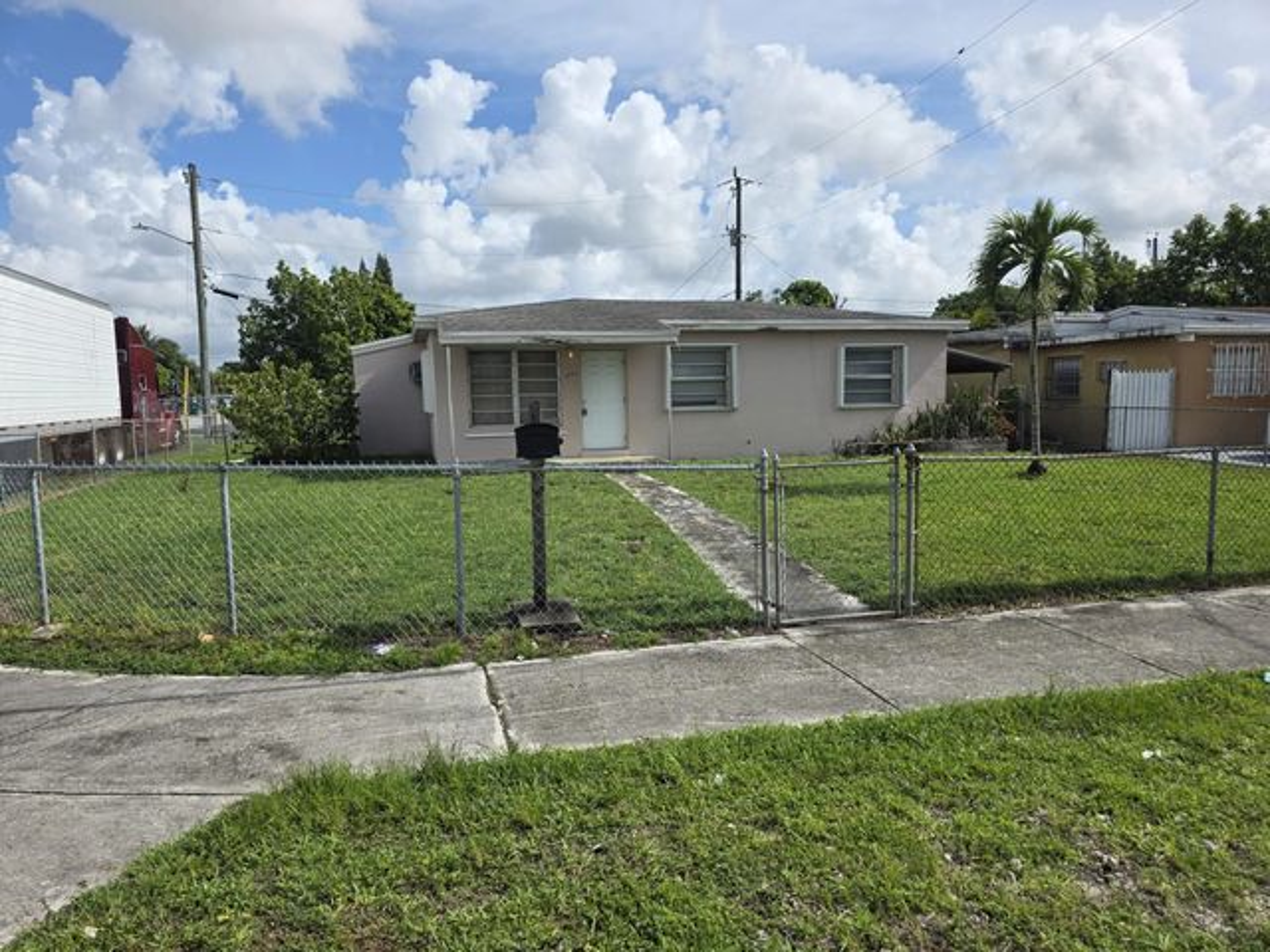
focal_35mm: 23
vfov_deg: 58.9
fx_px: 844
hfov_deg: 73.9
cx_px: 635
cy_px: 476
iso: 80
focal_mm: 6.3
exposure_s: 1/7626
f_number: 1.7
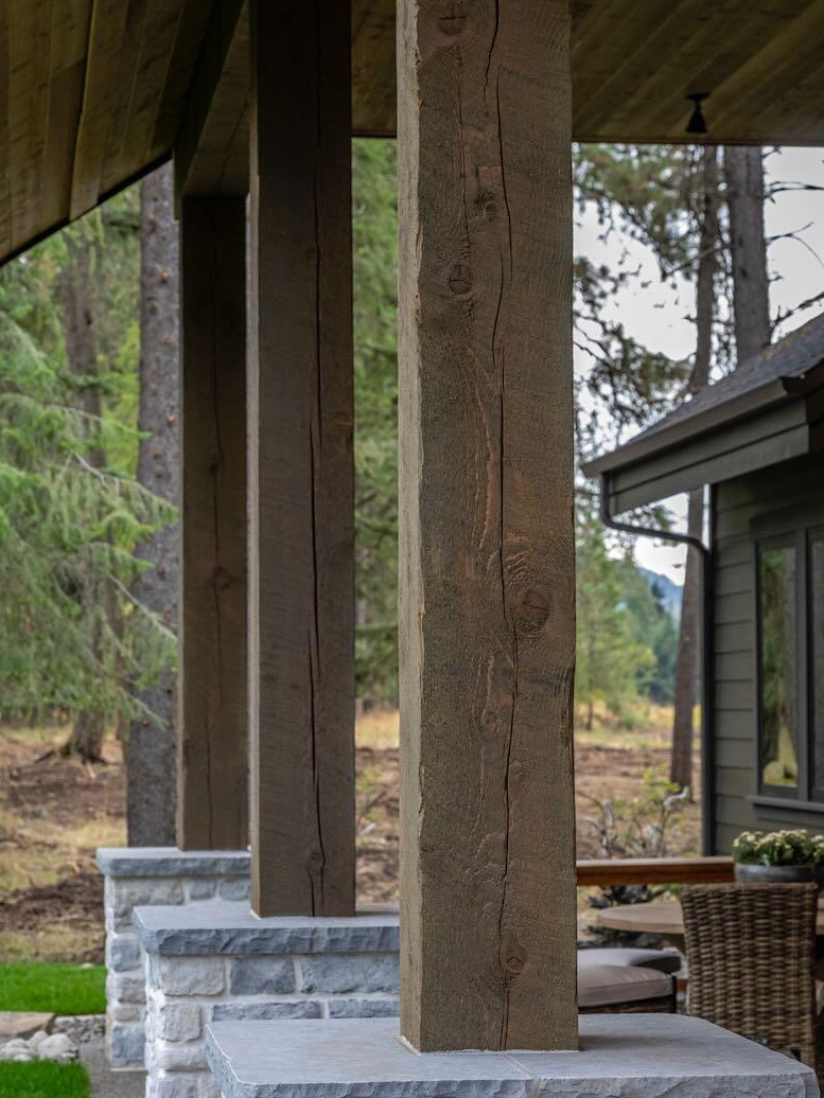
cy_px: 564
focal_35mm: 82
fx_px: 2603
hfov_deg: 18.0
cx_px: 387
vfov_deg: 23.8
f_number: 6.3
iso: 800
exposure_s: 1/125
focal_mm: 69
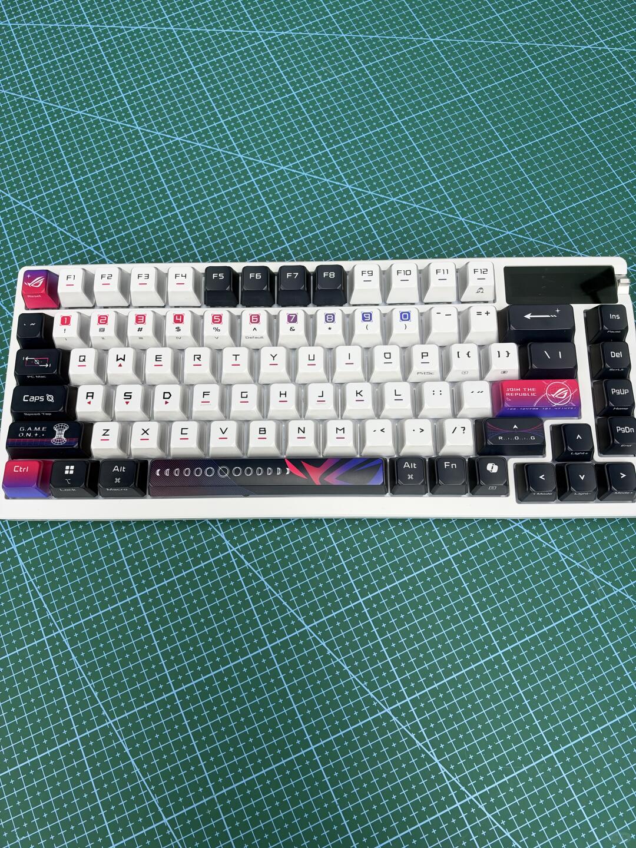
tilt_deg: -73.3
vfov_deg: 71.6
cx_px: 318
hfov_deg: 56.8
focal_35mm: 24
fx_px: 588
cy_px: 424
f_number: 4
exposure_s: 1/60
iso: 400
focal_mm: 6.93
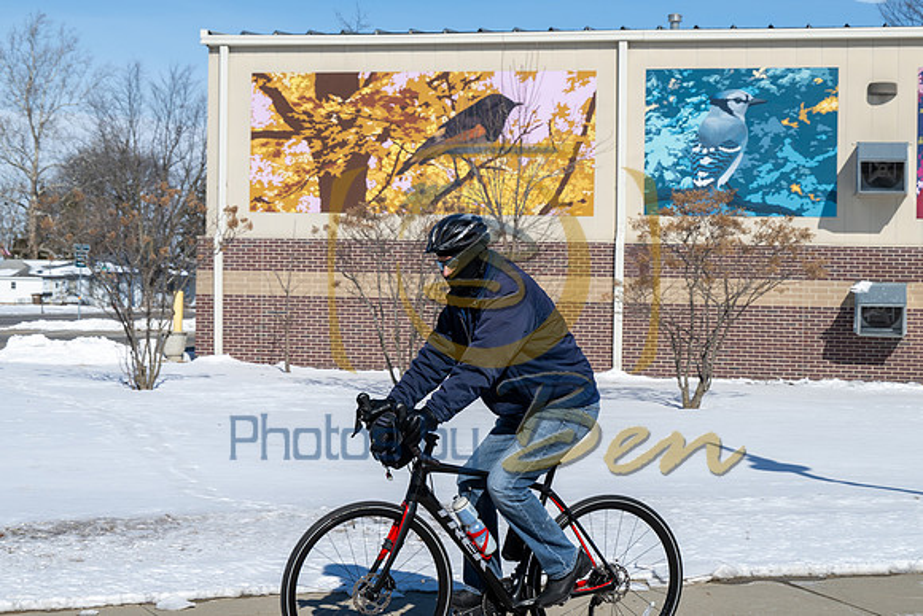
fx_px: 1795
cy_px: 308
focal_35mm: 70
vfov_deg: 19.5
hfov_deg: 28.8
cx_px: 462
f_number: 10
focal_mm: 70
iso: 250
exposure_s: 1/500
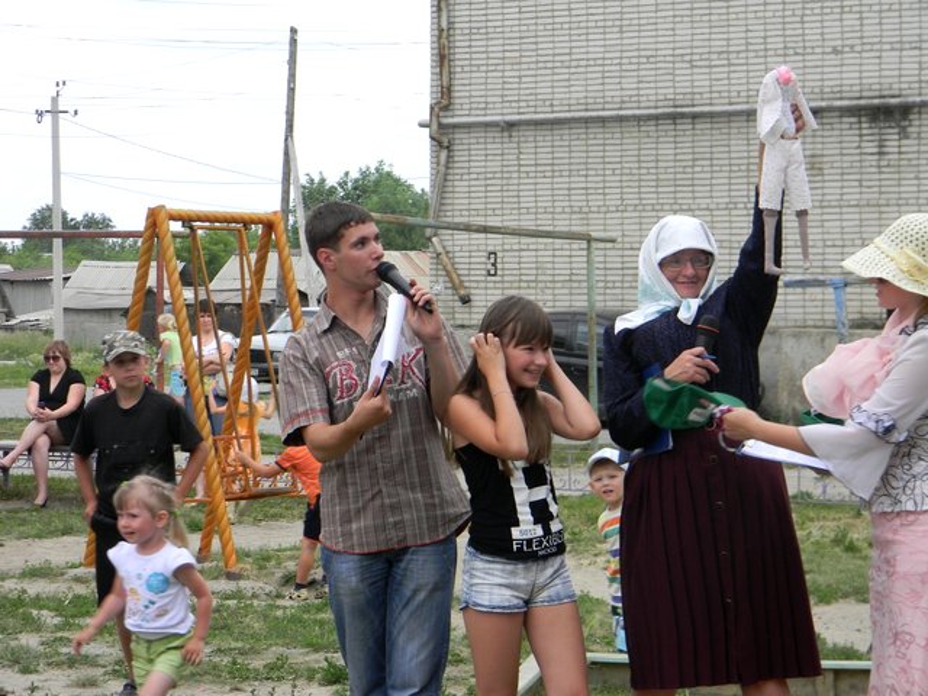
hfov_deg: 18.7
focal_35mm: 105
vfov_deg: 14.1
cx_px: 464
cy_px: 348
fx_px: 2815
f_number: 4.7
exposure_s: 1/80.2
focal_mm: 19
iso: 80
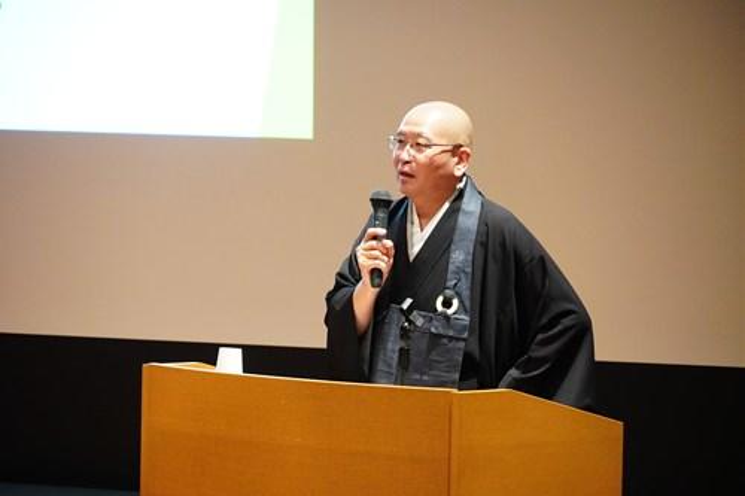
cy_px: 248
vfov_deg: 6.8
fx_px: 4189
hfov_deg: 10.2
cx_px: 372
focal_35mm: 202
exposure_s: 1/40
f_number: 5.6
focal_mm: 135
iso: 6400
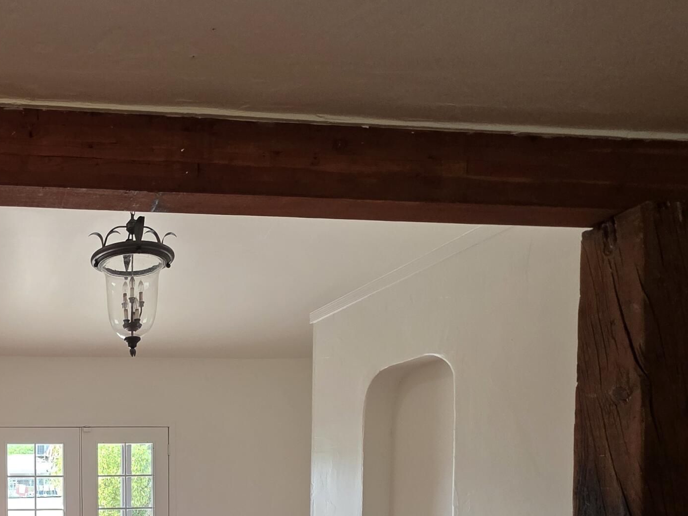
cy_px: 514
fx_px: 557
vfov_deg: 42.9
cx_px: 46
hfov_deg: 53.8
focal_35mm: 28
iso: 200
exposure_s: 1/120
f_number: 1.9
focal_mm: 2.2
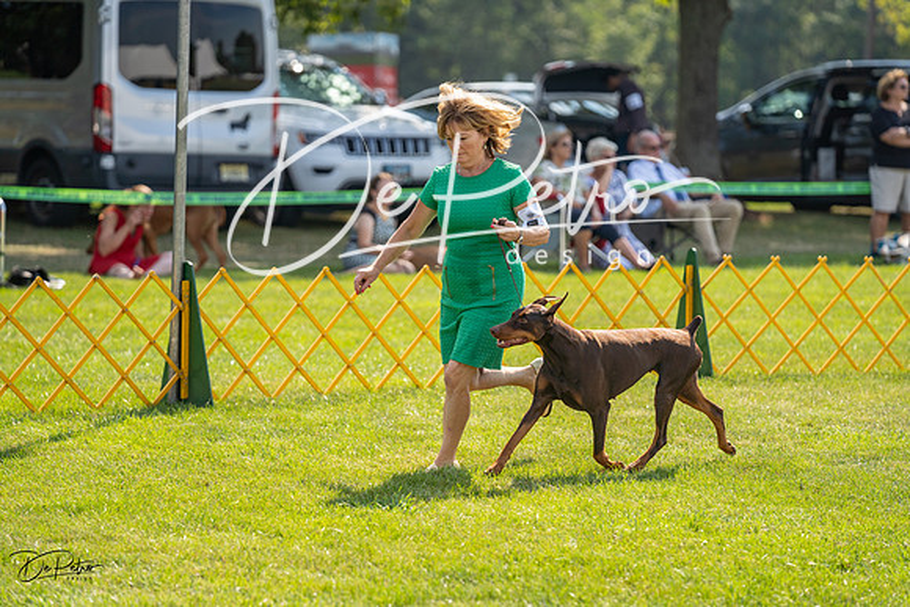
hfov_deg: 11.9
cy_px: 304
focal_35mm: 173
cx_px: 455
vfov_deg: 7.9
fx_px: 4374
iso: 200
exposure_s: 1/1600
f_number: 3.5
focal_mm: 173
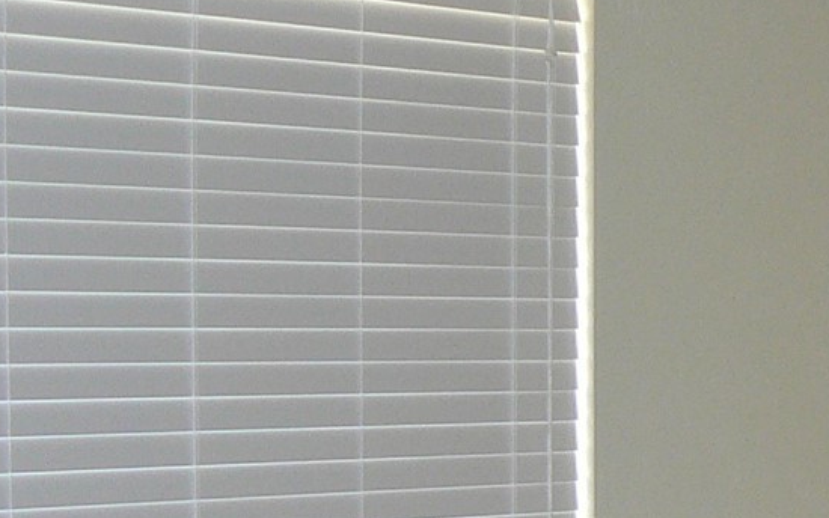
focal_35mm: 142
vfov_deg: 9.0
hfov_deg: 14.0
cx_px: 1153
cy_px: 742
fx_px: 3209
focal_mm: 6
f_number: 2.8
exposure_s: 1/30
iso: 100
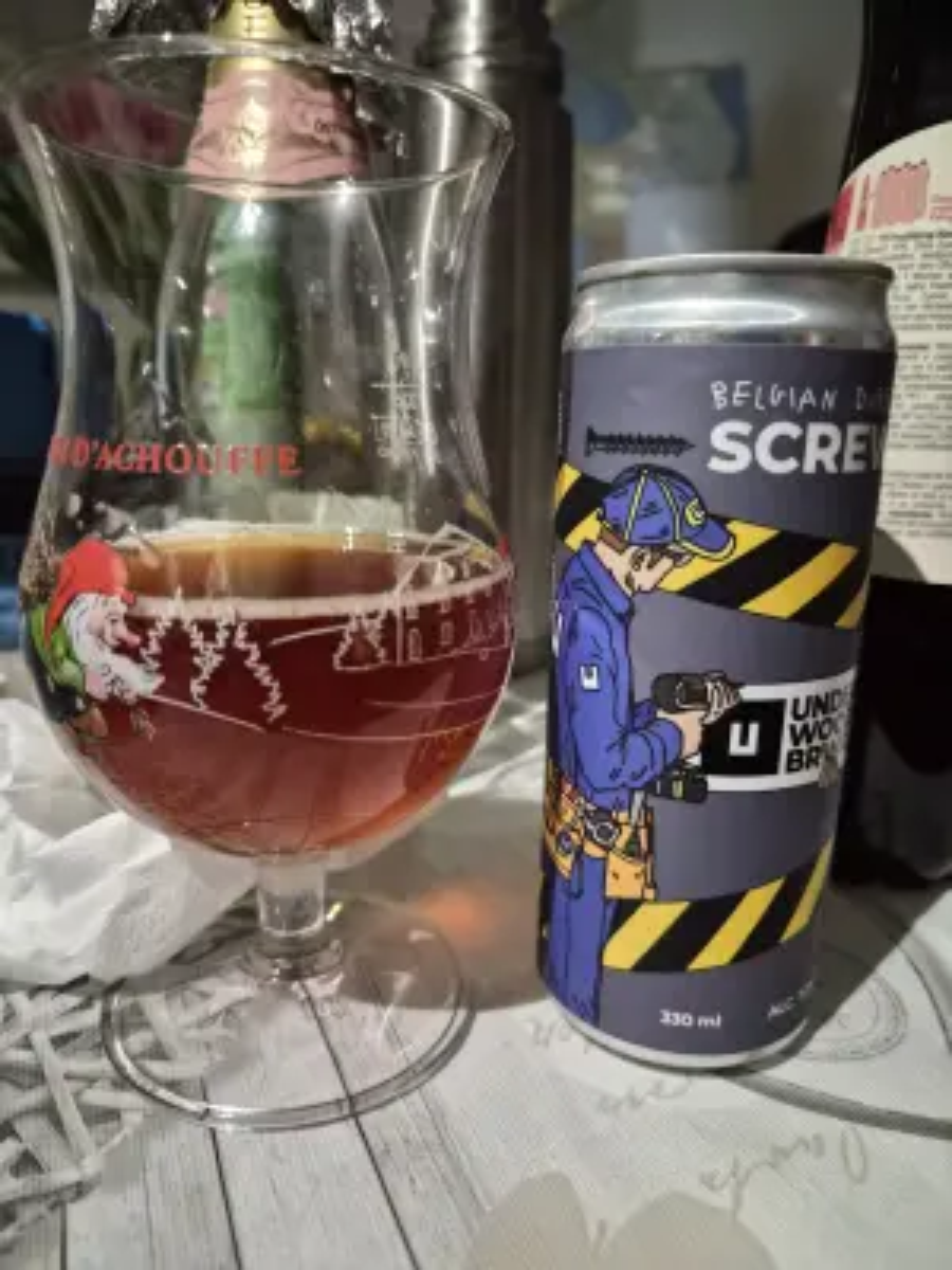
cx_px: 476
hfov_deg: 58.9
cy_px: 635
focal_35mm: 23
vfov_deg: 73.9
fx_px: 843
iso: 2500
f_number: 1.8
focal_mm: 5.4
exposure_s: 1/100
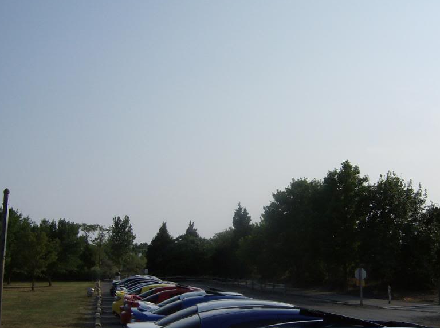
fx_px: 609
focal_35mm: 48
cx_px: 231
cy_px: 212
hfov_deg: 39.7
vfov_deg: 30.0
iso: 100
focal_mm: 6
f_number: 4.7
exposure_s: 1/1412
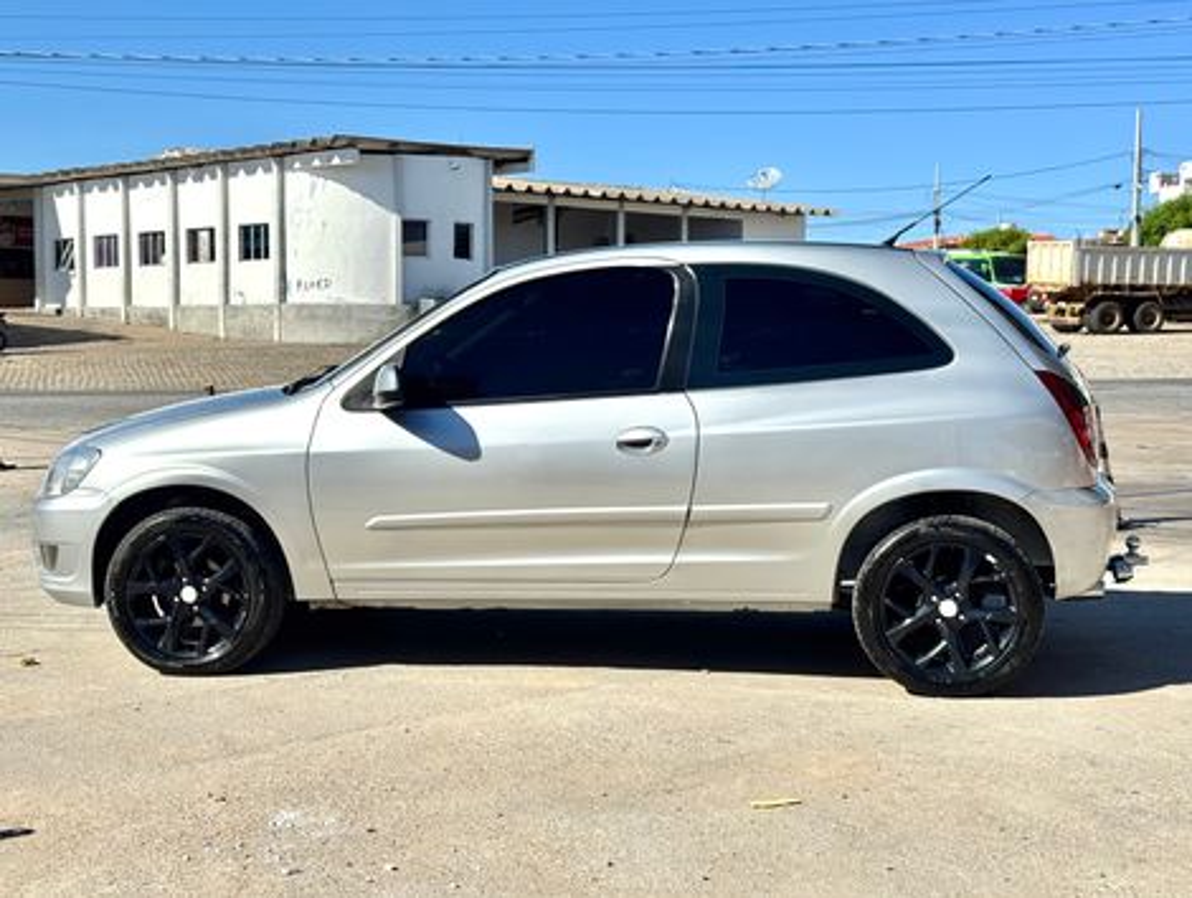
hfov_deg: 39.6
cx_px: 596
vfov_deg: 30.3
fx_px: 1655
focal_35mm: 48
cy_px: 449
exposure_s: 1/5376
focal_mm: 6.76
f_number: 1.78
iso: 64
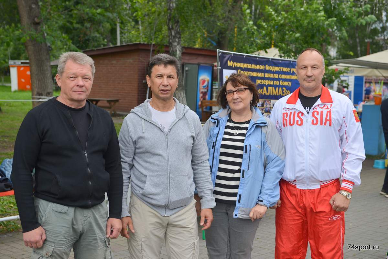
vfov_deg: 24.2
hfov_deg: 35.6
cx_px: 194
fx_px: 604
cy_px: 130
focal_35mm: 56
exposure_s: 1/320
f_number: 4.5
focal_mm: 56
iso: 125
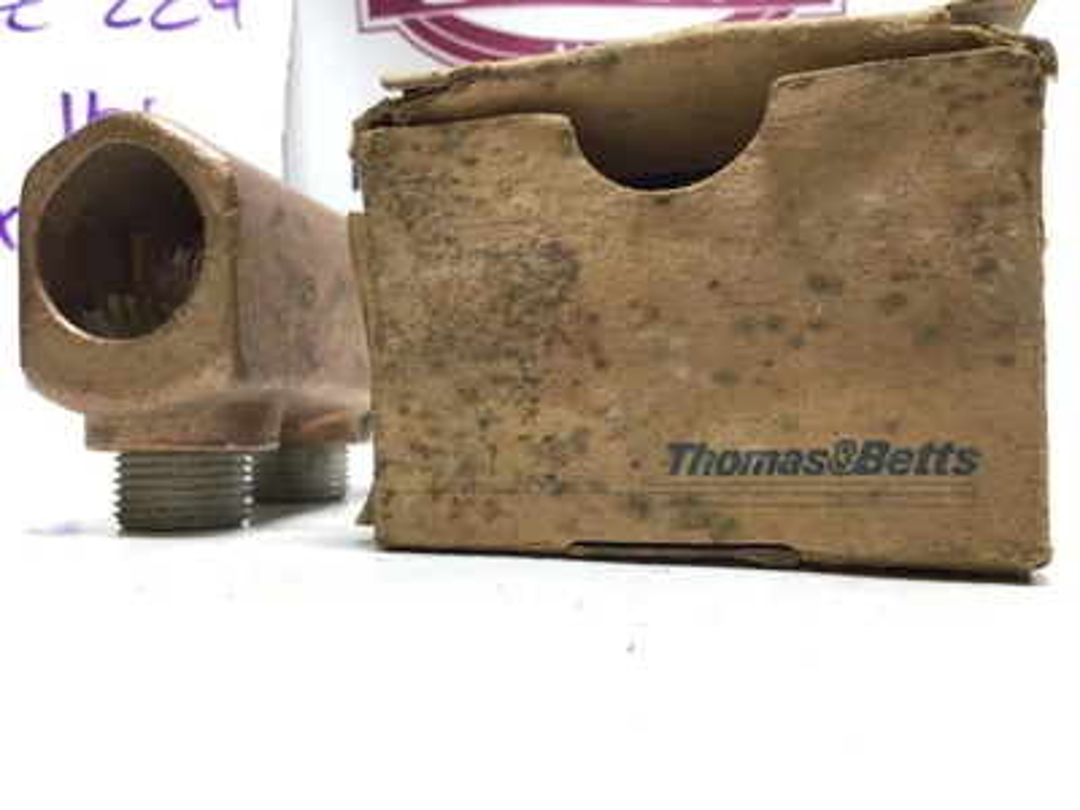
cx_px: 540
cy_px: 405
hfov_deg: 58.4
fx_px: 967
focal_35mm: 31
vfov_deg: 45.4
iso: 32
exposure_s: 1/60
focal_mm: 3.3
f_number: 2.4
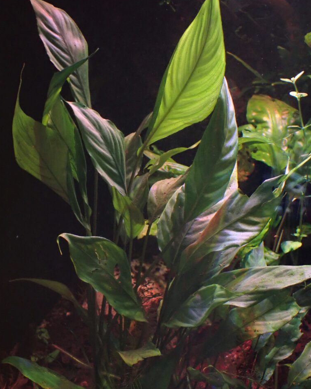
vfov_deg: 45.8
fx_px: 460
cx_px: 155
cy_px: 185
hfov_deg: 37.3
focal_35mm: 40
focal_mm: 6.83
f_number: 2.7
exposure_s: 1/50
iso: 800
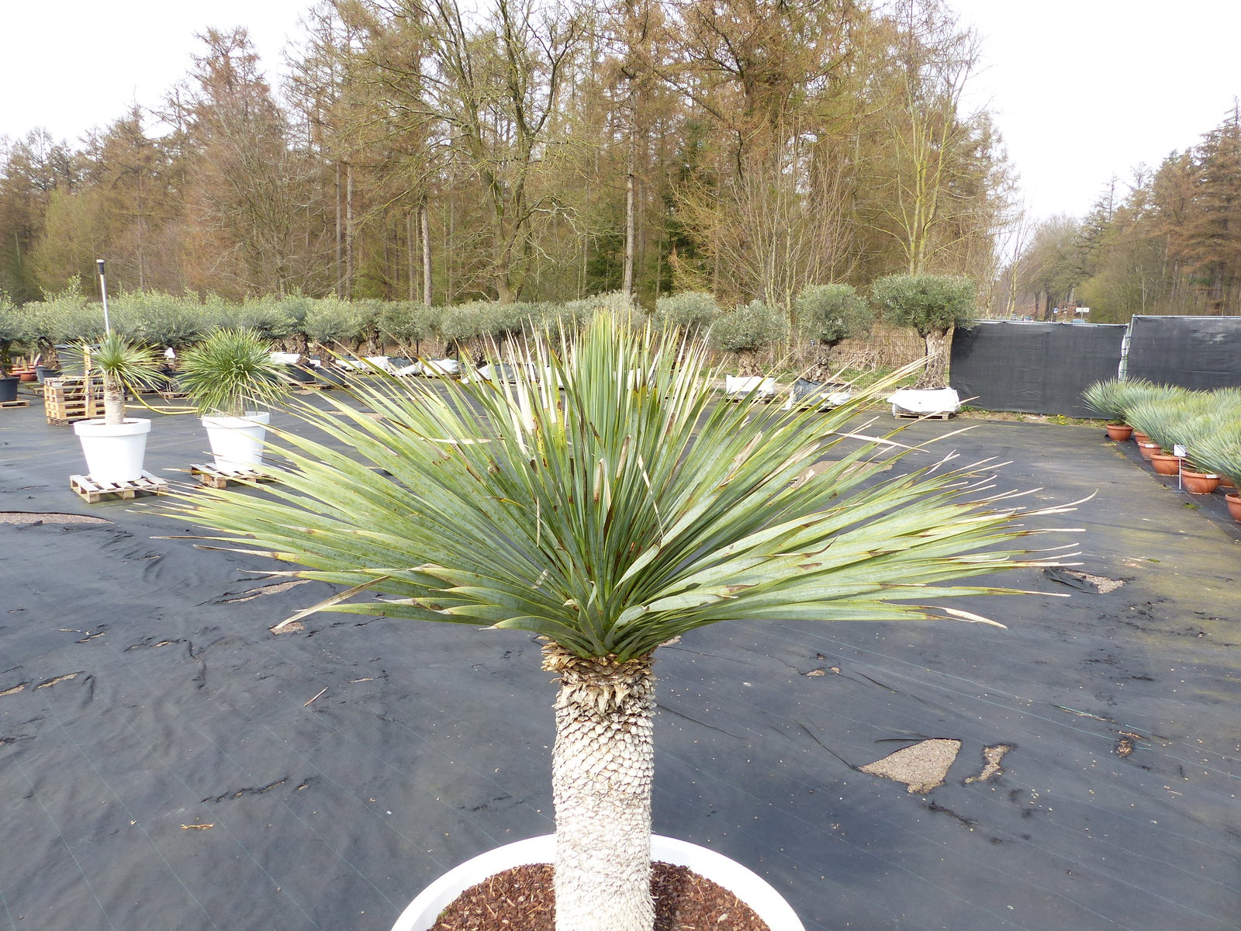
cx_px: 620
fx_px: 896
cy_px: 466
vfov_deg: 54.9
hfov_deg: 69.4
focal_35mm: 25
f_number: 4
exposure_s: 1/250
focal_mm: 4.5
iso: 100
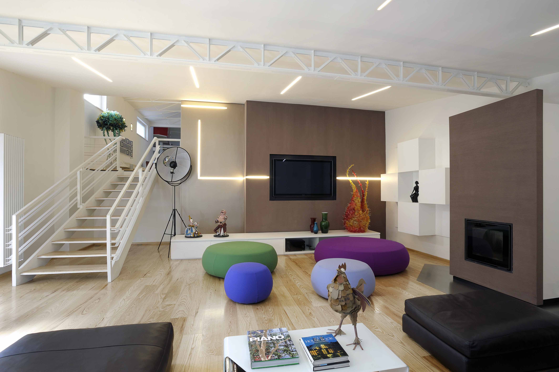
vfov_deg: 70.4
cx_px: 280
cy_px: 186
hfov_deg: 93.3
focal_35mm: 17
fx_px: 264
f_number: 18
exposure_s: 1/1.6
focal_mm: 17
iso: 200
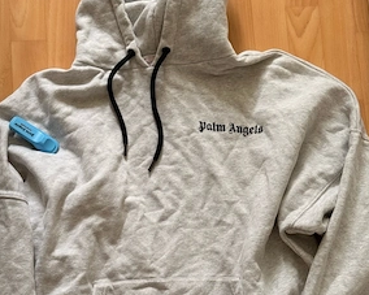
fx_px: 721
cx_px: 179
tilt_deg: -77.4
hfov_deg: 28.7
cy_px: 207
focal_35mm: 66
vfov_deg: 23.0
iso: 80
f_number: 1.78
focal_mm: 6.76
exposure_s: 1/121
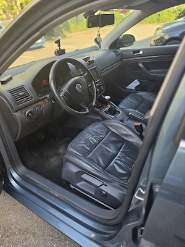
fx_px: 164
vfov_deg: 73.9
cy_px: 124
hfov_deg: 58.9
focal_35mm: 23
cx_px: 92
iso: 25
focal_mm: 6.5
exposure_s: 1/370
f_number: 1.4
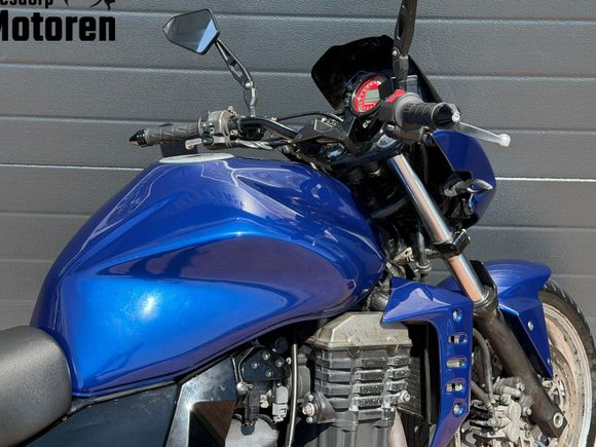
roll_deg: -0.2
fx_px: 913
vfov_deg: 27.5
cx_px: 312
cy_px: 219
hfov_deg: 36.2
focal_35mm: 53
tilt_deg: -25.0
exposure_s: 1/1678
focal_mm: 6.76
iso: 100
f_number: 1.78
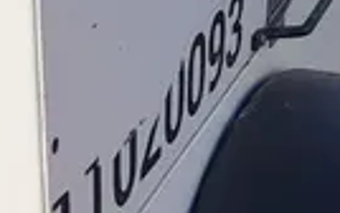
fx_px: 1400
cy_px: 179
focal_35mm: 151
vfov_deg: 8.7
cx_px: 86
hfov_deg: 13.8
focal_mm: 5.4
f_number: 1.8
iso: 40
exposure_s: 1/3300
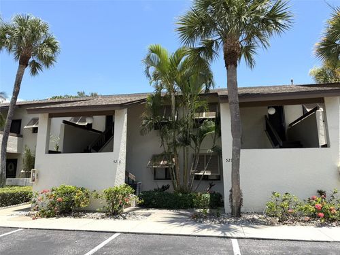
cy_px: 128
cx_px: 170
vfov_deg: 56.8
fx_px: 236
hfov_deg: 71.6
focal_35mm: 24
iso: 80
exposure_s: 1/3425
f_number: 1.78
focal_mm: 6.76
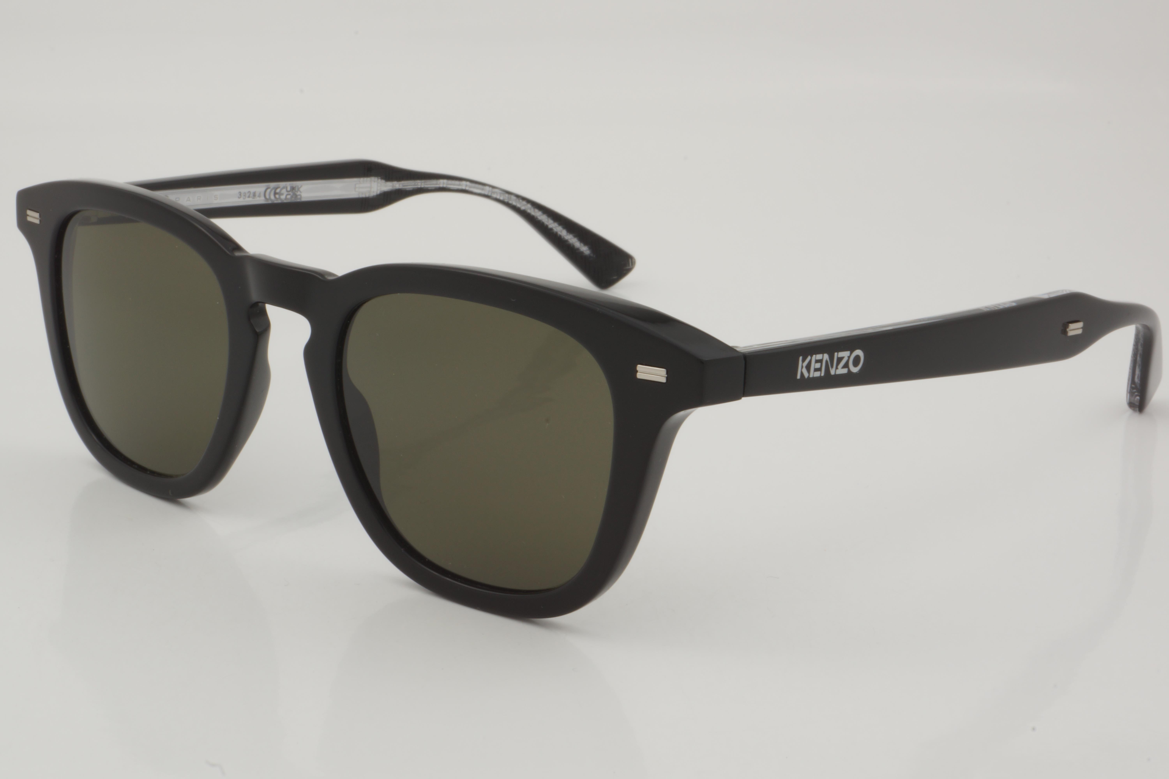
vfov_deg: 20.2
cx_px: 584
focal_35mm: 68
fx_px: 2192
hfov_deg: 29.9
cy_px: 390
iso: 100
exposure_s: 1/3
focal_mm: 45
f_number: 32
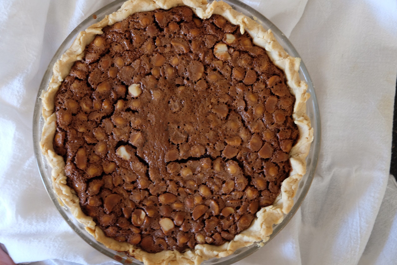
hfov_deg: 36.9
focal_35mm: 54
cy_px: 132
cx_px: 198
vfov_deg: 25.1
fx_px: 595
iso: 500
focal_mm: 35.8
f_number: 3.6
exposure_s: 1/30
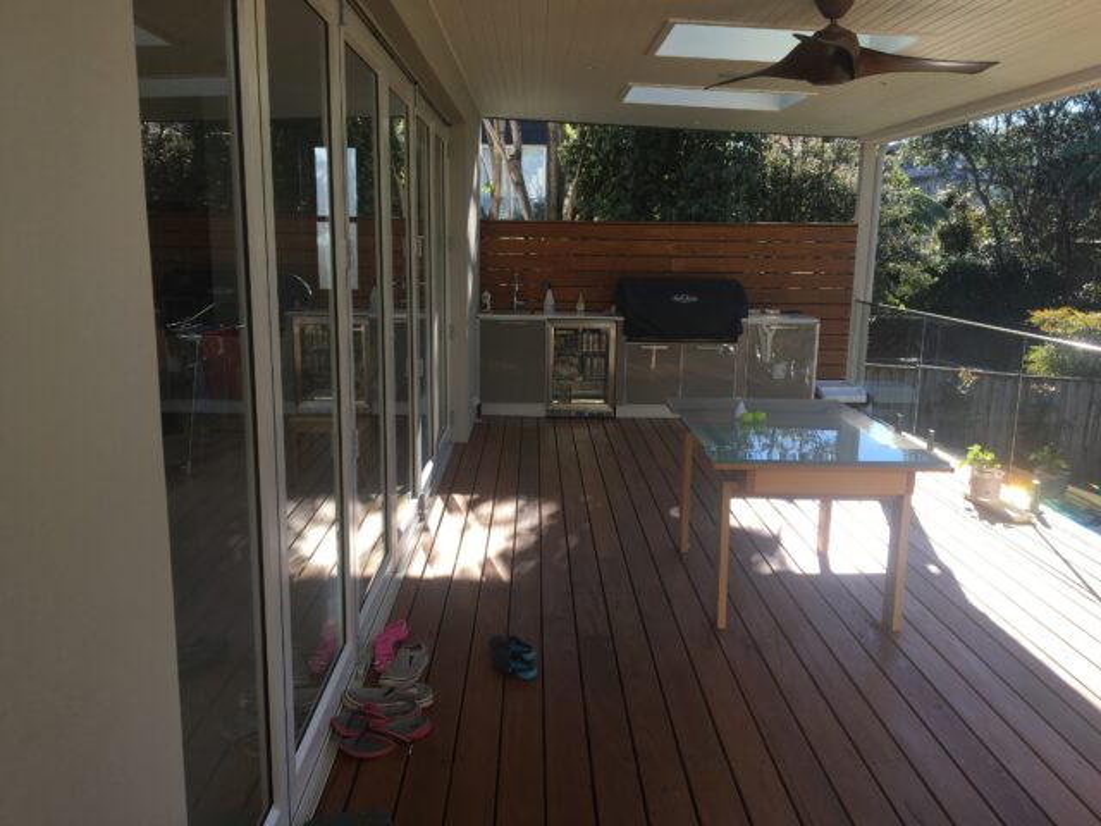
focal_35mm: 29
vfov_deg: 48.2
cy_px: 413
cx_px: 550
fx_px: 922
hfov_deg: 61.7
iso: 25
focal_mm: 4.15
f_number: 2.2
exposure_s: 1/351
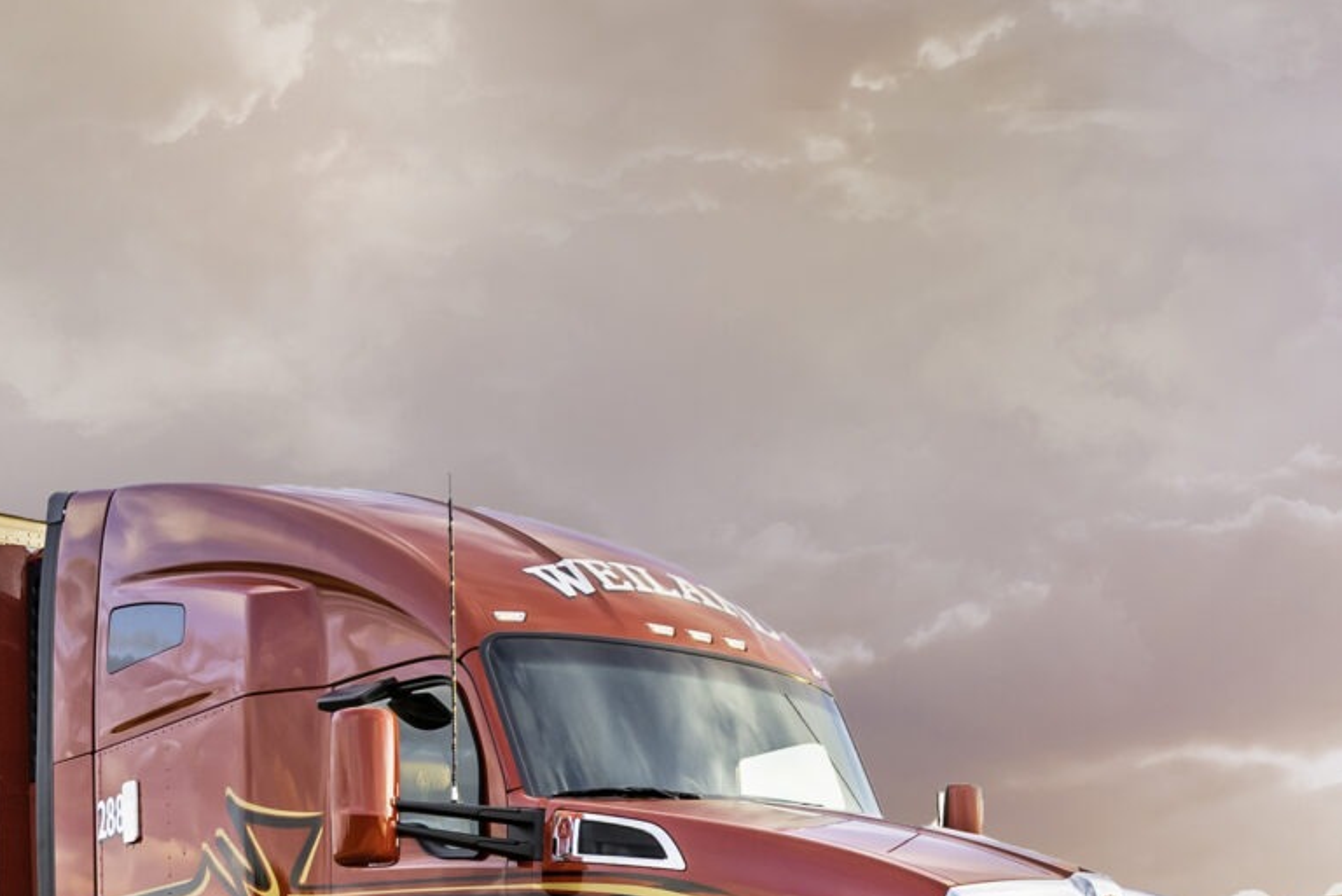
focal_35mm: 50
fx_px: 1865
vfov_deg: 25.0
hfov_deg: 39.5
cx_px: 750
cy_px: 1003
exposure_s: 1/125
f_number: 7.1
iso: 160
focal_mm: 15
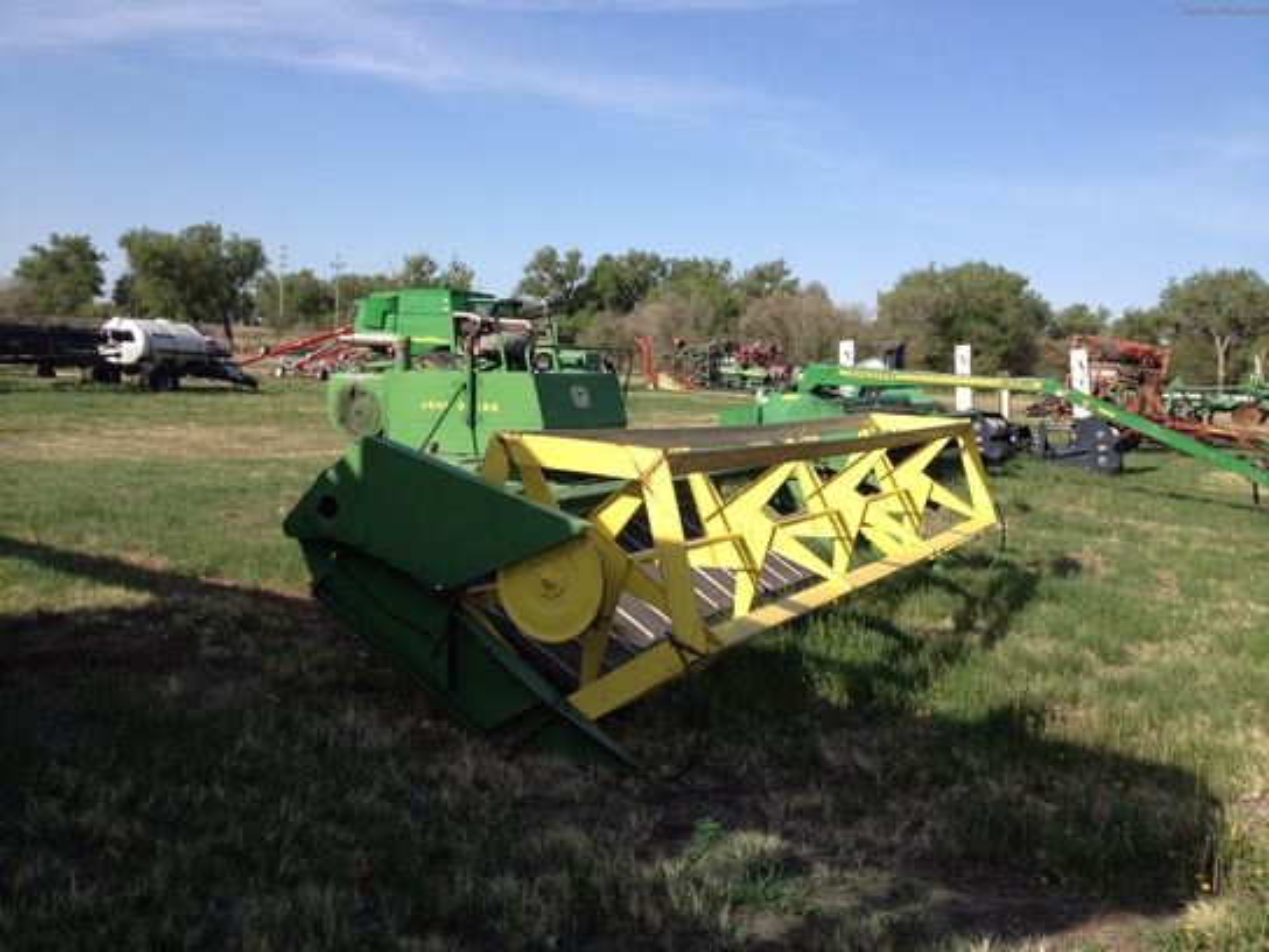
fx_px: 1283
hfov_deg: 52.6
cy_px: 476
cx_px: 634
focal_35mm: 35
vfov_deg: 40.7
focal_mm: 4.28
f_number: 2.4
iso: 64
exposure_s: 1/1314
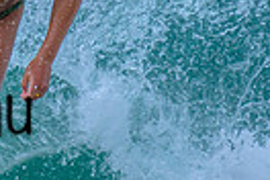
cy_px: 48
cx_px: -295
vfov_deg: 0.5
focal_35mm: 2919
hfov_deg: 0.7
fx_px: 21891
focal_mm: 560
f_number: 8
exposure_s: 1/2000
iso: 1250
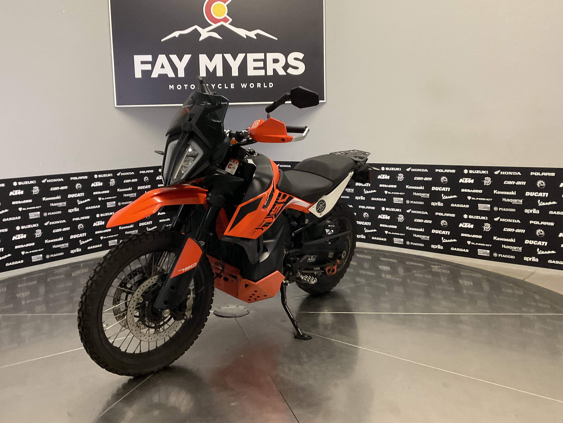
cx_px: 252
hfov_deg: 53.9
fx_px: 553
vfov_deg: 41.7
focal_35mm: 34
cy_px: 178
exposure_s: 1/60
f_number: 1.8
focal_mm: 3
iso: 200
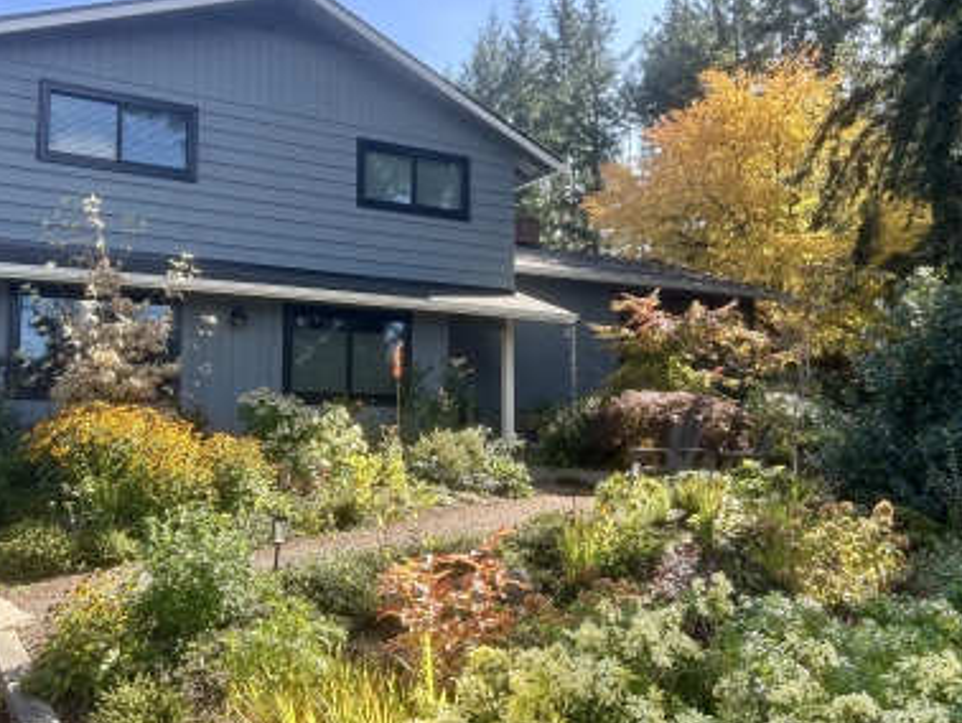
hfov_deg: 55.2
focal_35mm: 33
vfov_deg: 43.0
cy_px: 336
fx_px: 918
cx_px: 438
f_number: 1.5
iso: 50
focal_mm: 5.7
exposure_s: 1/775
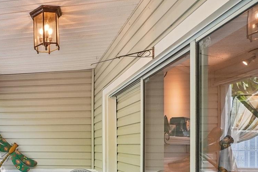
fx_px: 229
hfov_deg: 47.9
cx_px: -3
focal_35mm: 32
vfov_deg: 38.8
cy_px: 148
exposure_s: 1/30
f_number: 8
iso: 200
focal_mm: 10
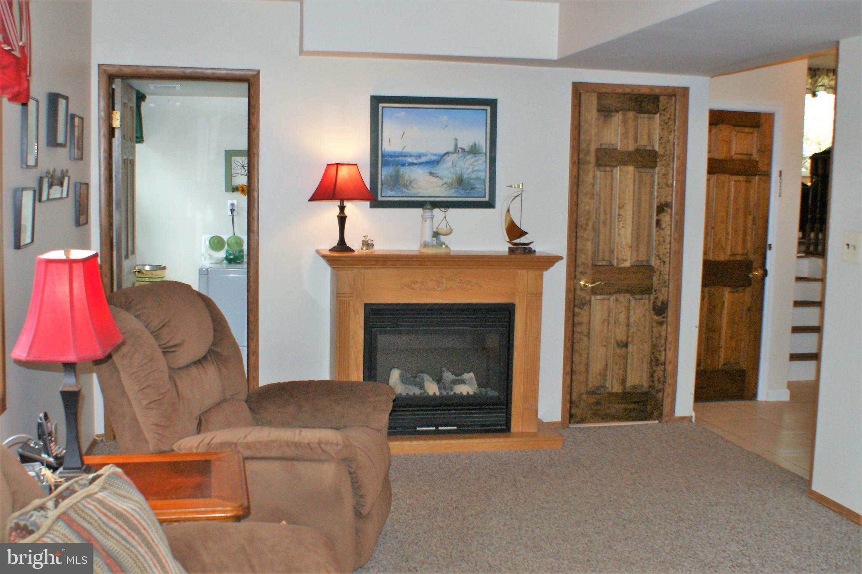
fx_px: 910
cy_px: 287
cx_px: 431
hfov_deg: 50.7
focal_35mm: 38
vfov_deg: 35.0
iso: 400
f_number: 5.6
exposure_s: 1/60
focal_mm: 18
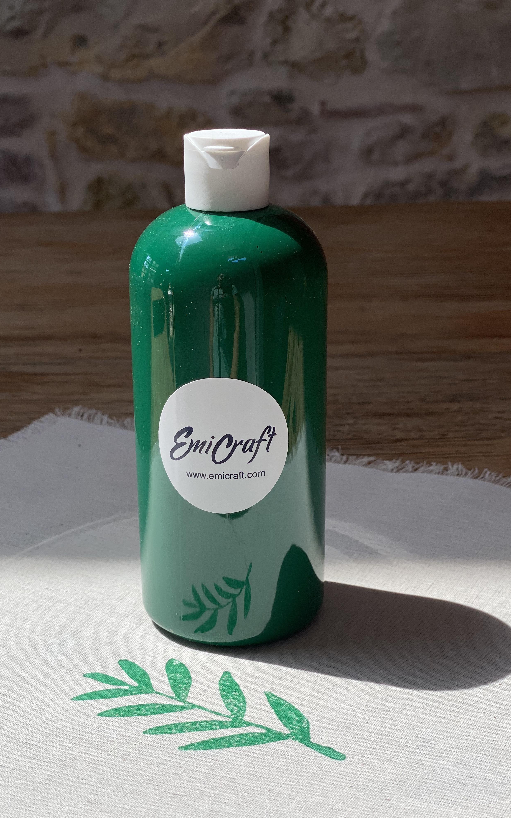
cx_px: 227
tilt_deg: -19.1
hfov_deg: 23.1
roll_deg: +0.1
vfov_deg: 36.3
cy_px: 405
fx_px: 1248
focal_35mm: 56
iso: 20
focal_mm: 6
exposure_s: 1/403
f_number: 2
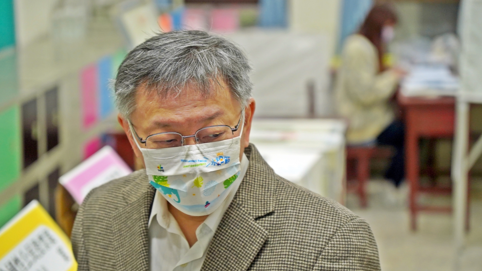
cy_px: 159
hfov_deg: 19.3
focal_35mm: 111
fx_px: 1419
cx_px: 241
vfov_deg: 10.9
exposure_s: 1/200
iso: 1000
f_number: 2.8
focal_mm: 70
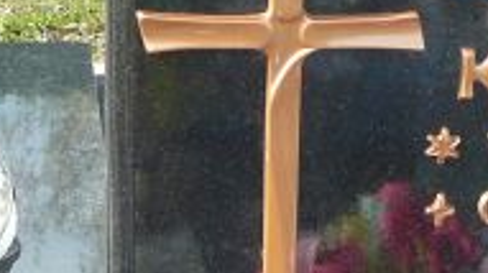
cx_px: 613
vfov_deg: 8.1
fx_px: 1939
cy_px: 130
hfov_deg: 13.9
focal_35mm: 150
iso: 80
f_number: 3.1
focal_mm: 6.1
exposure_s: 1/160
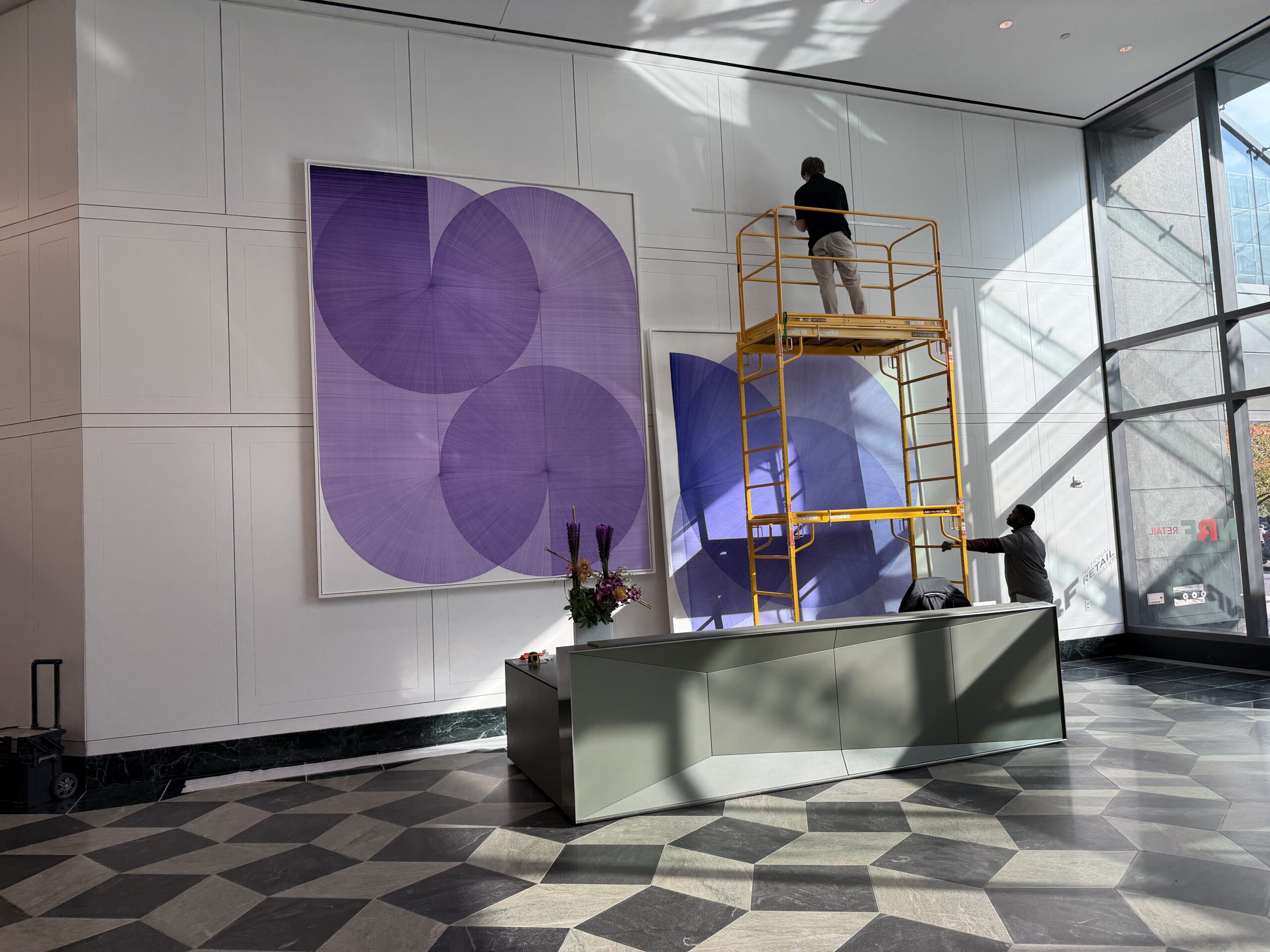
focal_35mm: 24
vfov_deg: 56.8
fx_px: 881
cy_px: 476
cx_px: 635
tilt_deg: +3.4
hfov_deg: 71.6
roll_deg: +2.2
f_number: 1.78
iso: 100
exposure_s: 1/589
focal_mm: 6.76
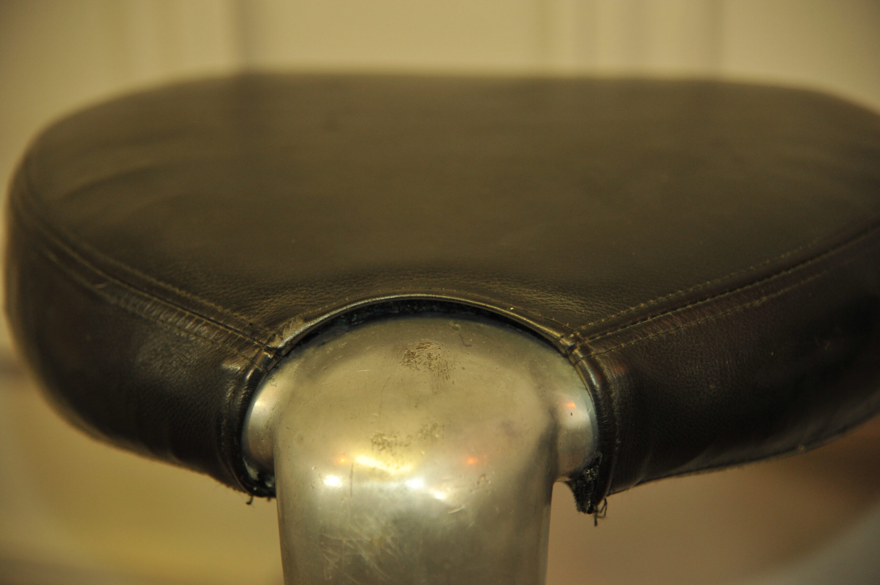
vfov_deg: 12.4
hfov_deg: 18.6
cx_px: 440
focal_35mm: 110
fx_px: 2687
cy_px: 292
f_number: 4
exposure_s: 1/200
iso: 1250
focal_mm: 110
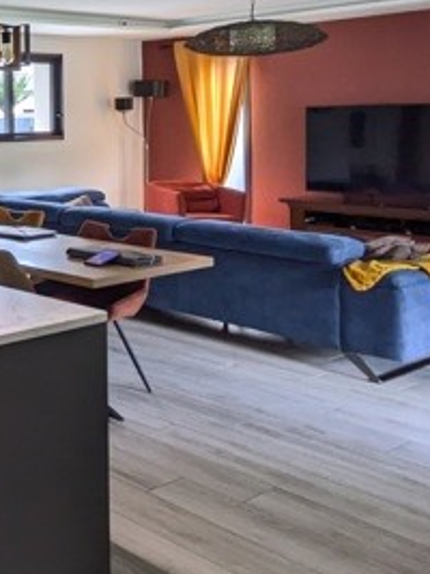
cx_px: -322
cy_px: 127
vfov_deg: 43.0
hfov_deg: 22.4
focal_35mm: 42
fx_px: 696
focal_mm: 1.83
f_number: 2.2
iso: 96
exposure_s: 1/100
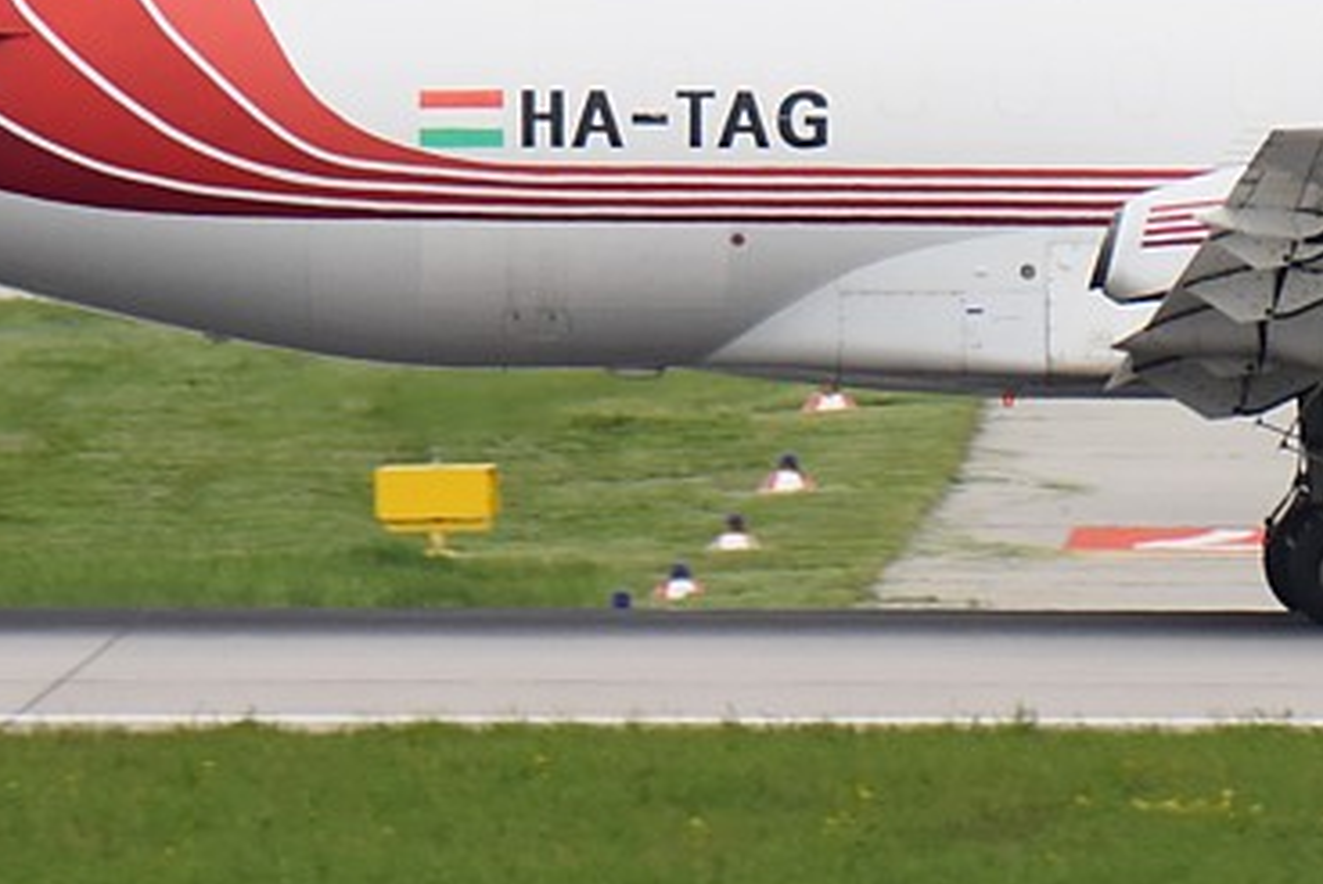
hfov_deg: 1.5
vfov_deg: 1.0
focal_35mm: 1411
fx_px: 51894
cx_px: 1192
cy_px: -117
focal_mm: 290
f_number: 7.1
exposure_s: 1/800
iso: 200
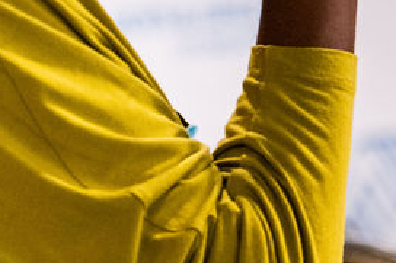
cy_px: -216
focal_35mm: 437
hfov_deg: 4.7
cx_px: 272
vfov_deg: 3.1
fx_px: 4804
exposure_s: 1/100
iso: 2500
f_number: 2.8
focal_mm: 116
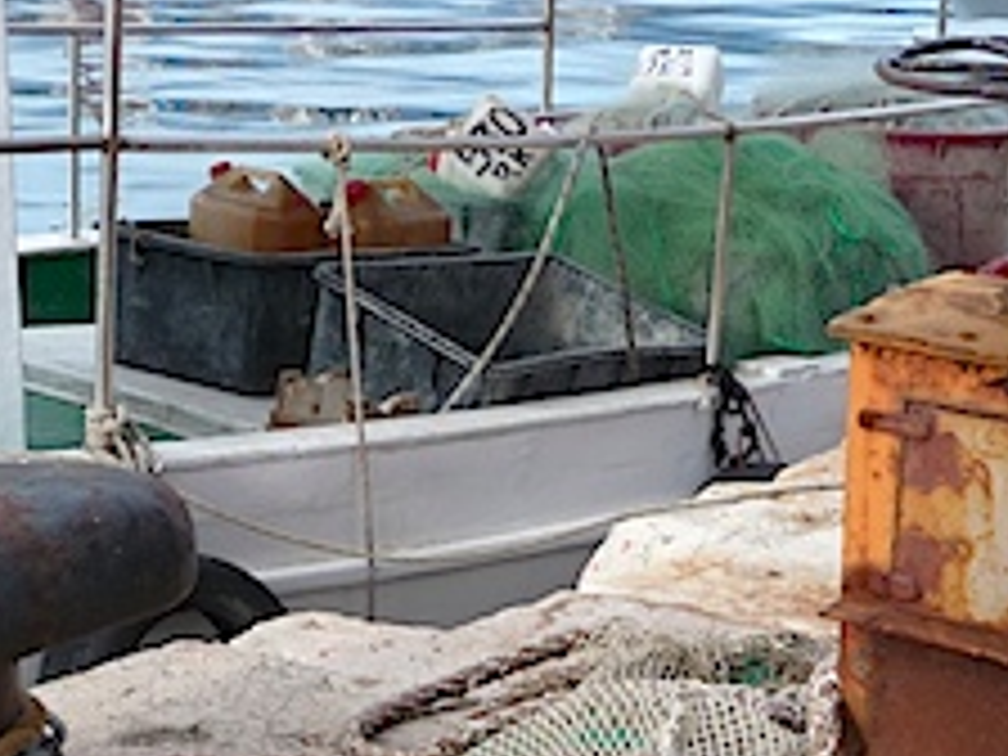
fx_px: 2679
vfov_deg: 15.7
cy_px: 774
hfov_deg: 21.3
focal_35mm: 92
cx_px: 590
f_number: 4
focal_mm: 7.1
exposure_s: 1/160
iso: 100
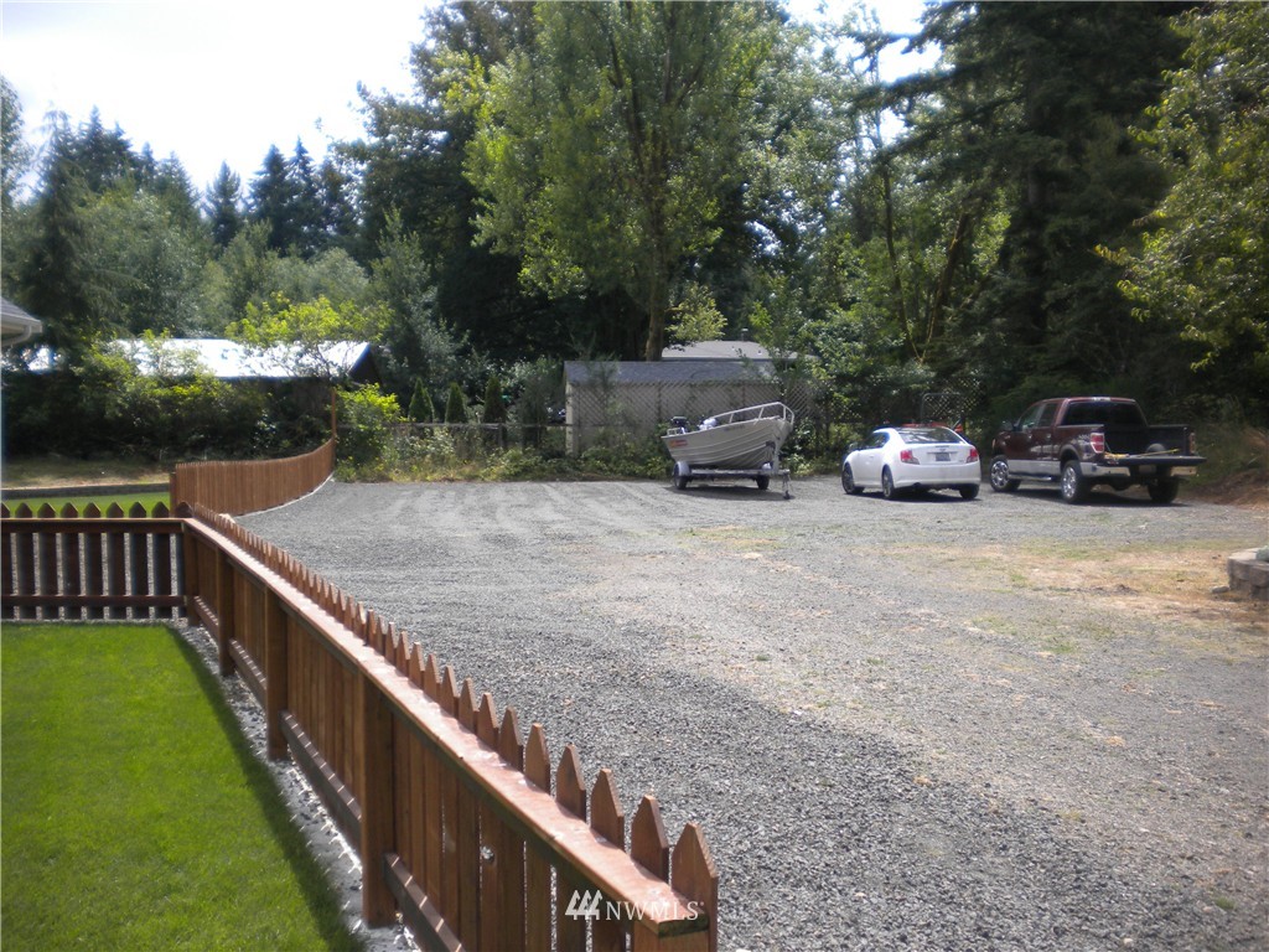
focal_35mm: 35
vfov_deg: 40.7
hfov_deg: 52.6
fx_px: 1283
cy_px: 476
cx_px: 634
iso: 80
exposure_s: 1/692
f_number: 4.6
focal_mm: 6.3
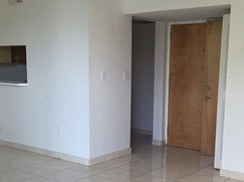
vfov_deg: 28.3
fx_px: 359
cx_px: 130
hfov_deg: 37.5
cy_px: 128
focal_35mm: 51
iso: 50
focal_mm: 4.15
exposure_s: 1/30
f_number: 2.2
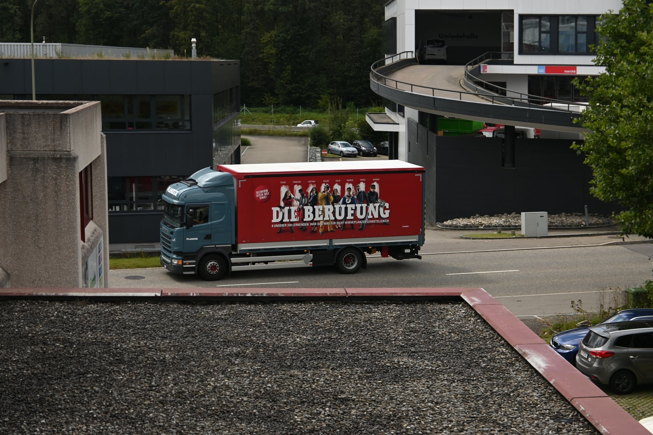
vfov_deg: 17.9
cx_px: 324
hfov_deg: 26.7
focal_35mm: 76
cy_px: 215
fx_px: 1378
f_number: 6.3
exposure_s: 1/640
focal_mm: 50
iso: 160
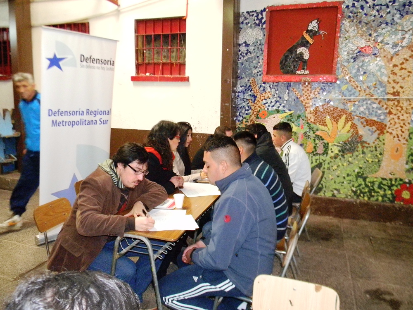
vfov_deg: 49.7
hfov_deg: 63.4
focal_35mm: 28
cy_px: 155
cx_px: 206
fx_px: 334
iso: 800
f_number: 3.5
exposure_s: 1/29.3
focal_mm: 5
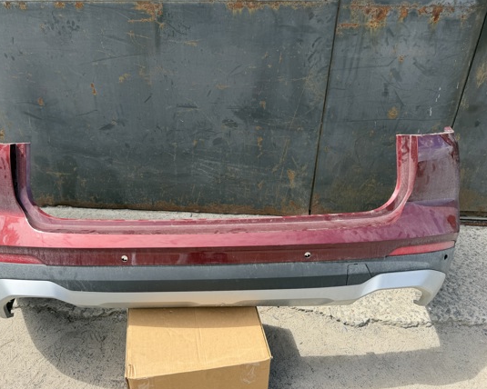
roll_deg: +0.9
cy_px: 184
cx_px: 207
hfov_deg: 61.9
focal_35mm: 28
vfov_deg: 51.5
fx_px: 404
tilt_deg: -29.8
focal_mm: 6.76
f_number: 1.78
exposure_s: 1/1292
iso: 80
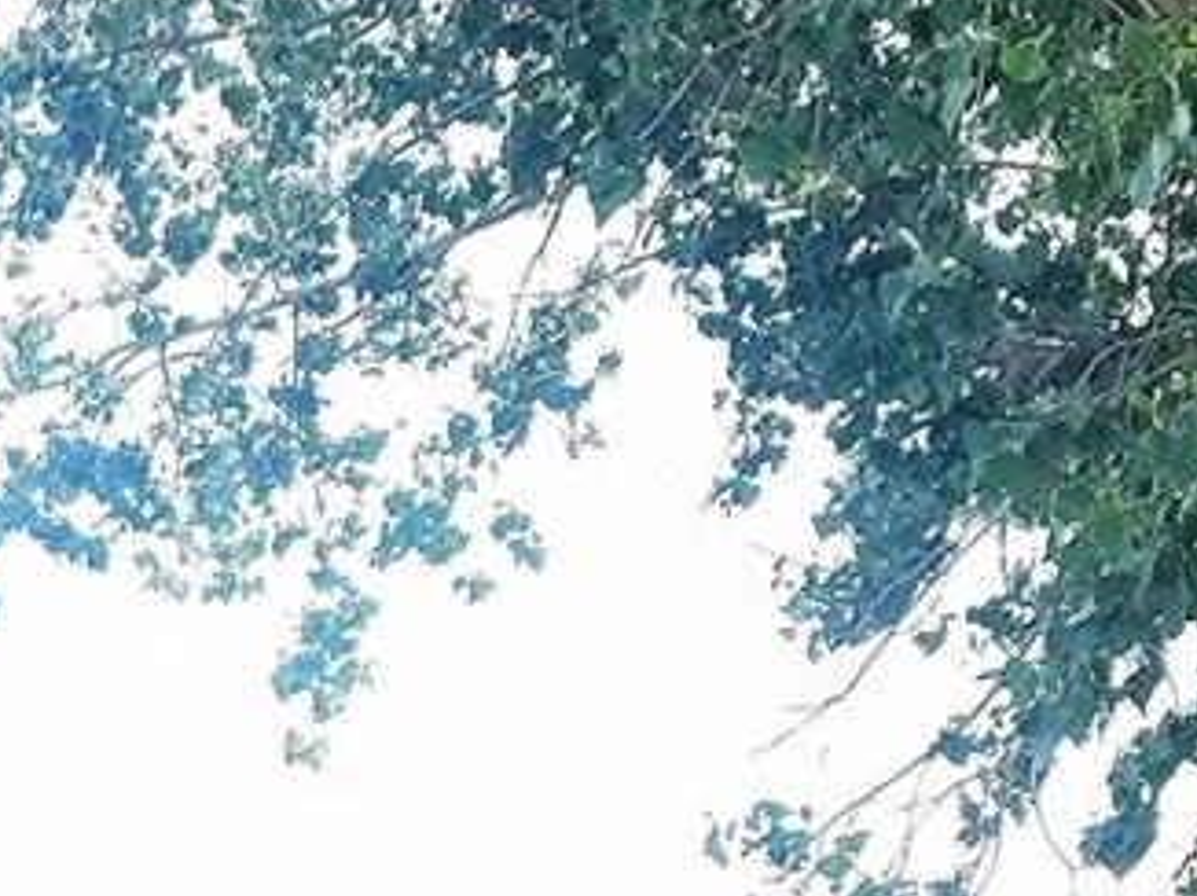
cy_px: 1473
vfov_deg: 12.1
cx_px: -345
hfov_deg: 16.2
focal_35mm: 115
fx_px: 3974
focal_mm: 4.2
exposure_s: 1/752
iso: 50
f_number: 1.7
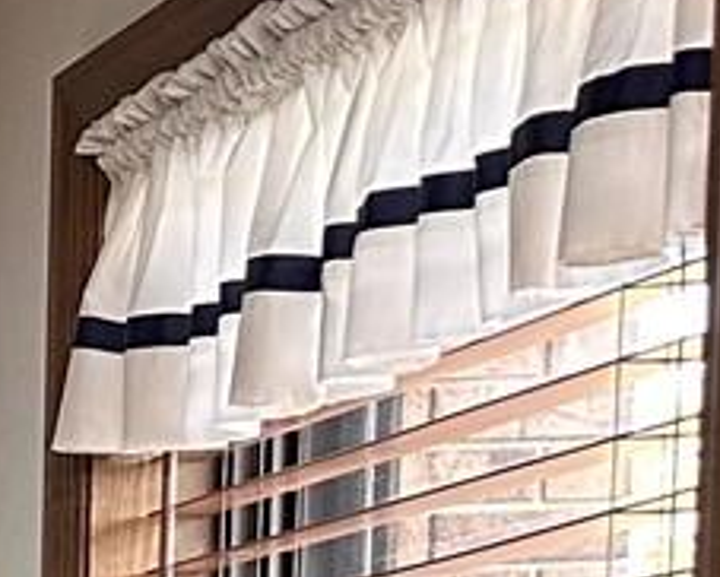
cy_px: 1297
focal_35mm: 165
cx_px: -1725
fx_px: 3519
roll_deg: +0.9
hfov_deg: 8.7
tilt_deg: -3.8
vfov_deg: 8.7
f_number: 1.78
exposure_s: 1/120
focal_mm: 6.86
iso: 160
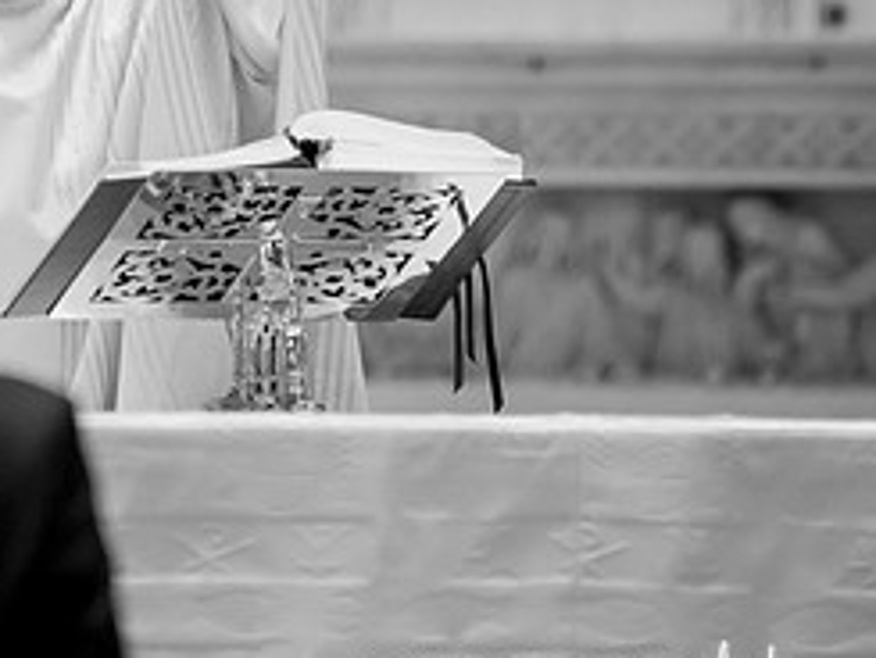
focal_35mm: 489
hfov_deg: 4.0
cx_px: -106
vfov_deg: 3.0
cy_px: 52
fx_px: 12381
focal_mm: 200
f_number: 4
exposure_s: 1/200
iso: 6400
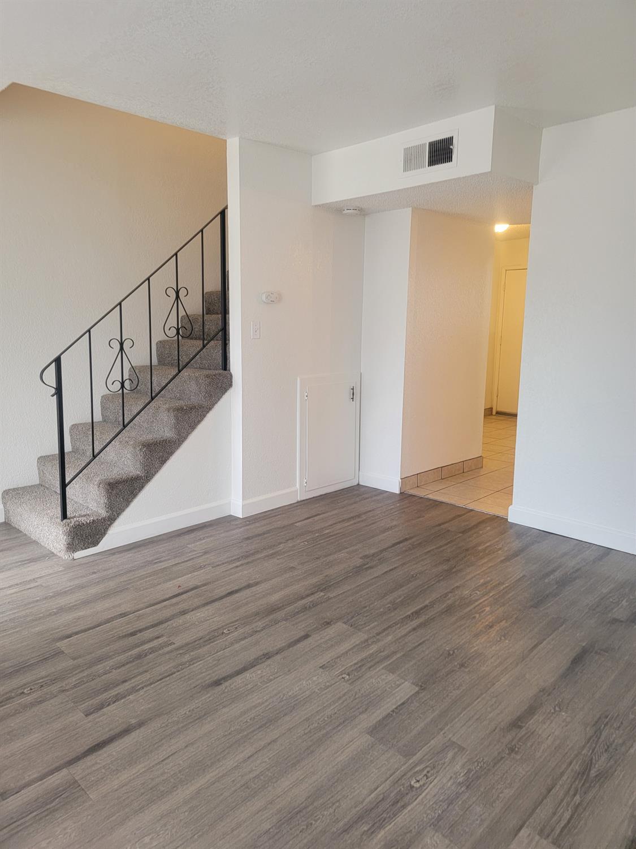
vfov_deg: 71.6
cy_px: 424
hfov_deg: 56.8
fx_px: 588
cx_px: 318
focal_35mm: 24
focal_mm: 6.7
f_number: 1.8
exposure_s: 1/60
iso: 200
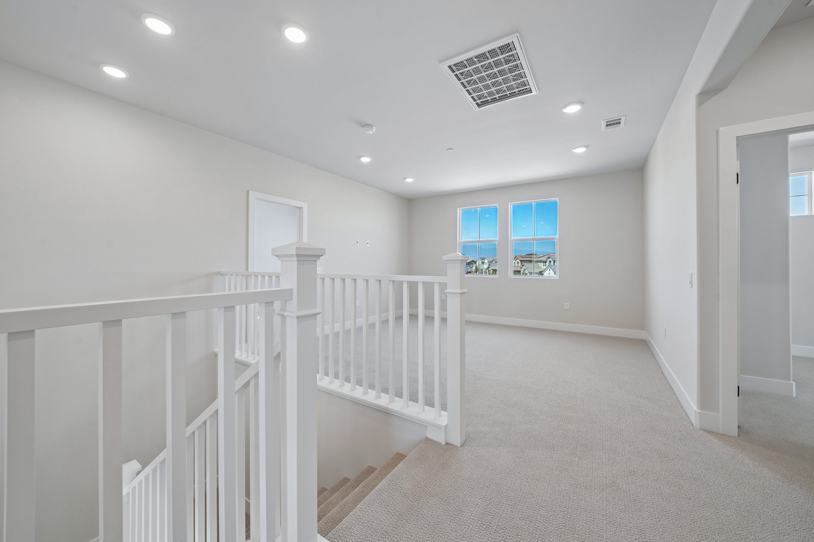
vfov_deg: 85.4
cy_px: 271
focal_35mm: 13
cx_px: 407
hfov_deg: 108.3
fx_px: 294
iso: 320
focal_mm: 13
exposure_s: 1/30
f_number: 8
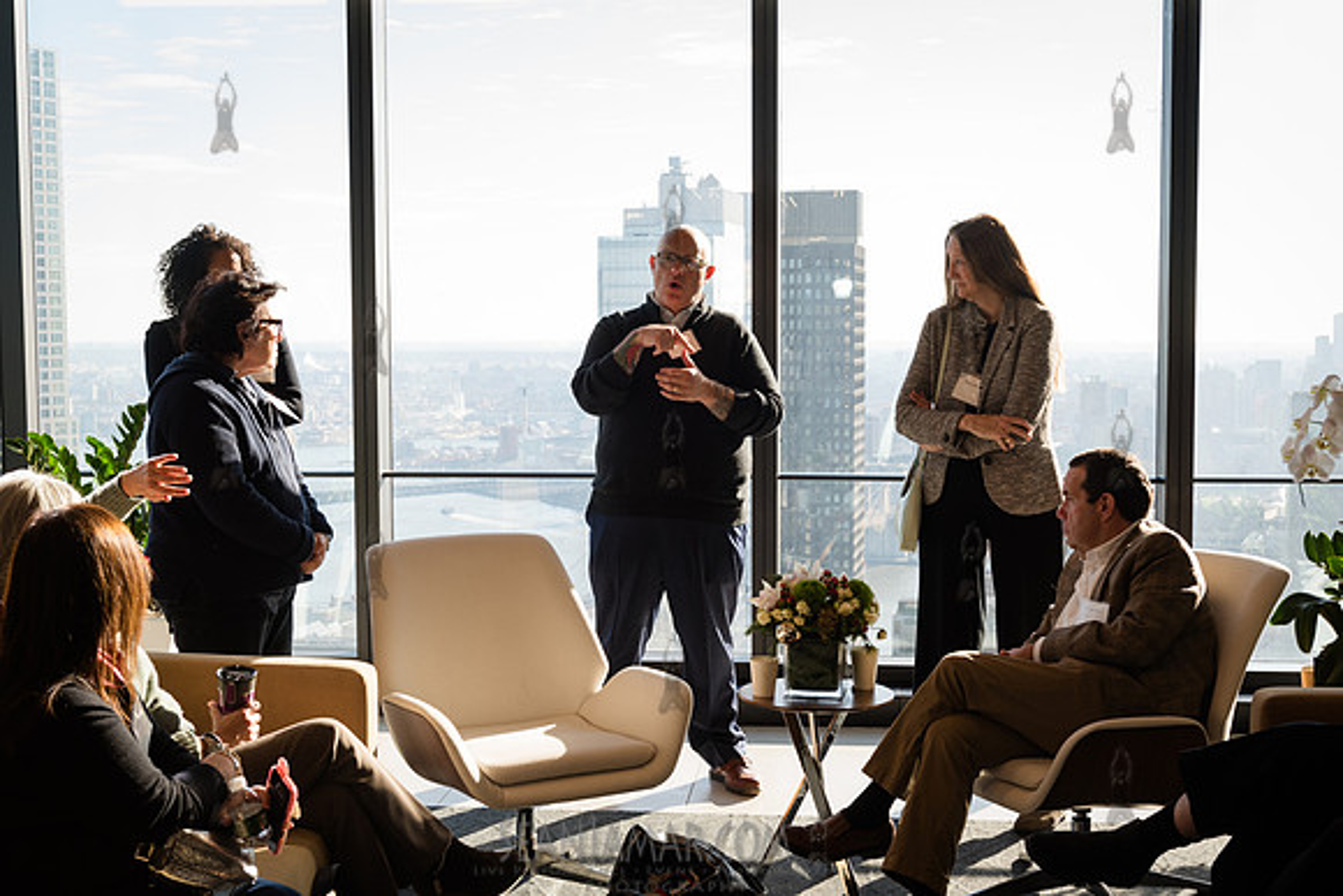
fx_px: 1752
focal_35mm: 47
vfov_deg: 28.7
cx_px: 676
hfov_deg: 41.9
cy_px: 466
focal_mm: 45
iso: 500
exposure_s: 1/250
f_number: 6.3
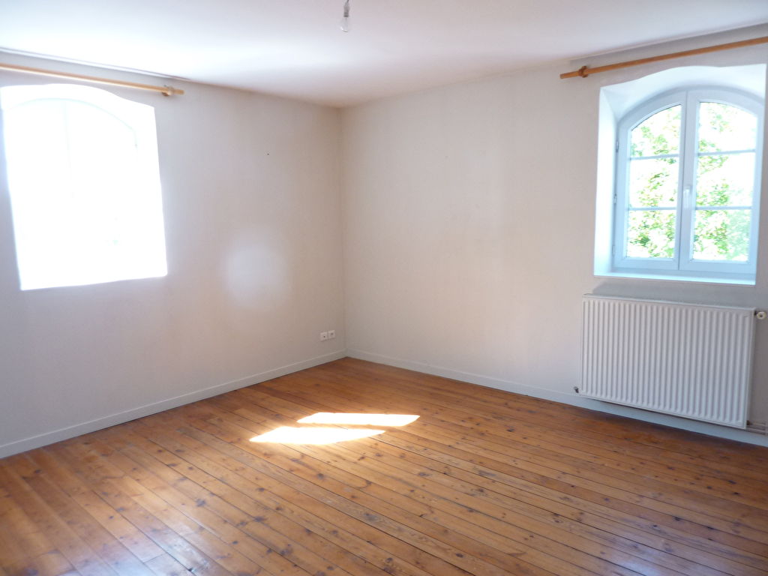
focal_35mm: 25
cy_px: 288
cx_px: 384
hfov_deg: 69.4
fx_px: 555
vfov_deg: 54.9
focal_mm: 4.1
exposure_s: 1/30
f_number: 3.3
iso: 160
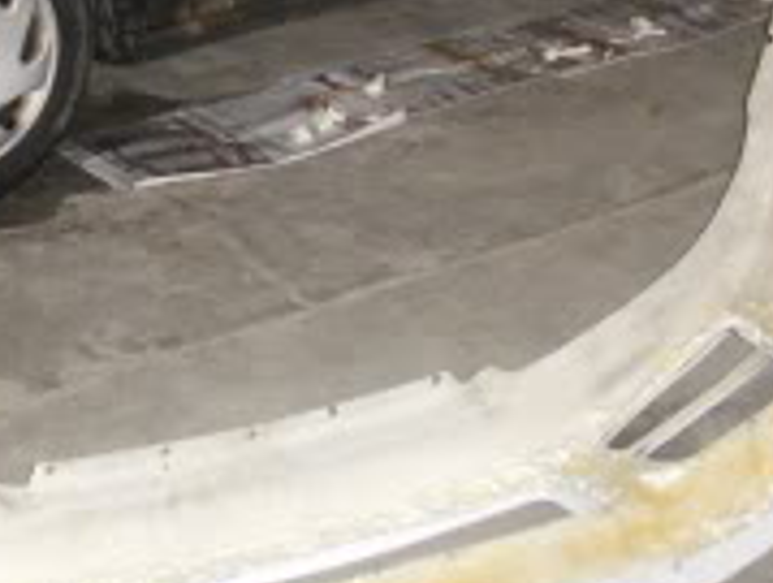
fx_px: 2305
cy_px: -119
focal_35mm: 103
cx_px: 298
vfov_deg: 14.0
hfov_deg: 19.0
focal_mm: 6.3
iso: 800
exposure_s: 1/250
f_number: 3.3
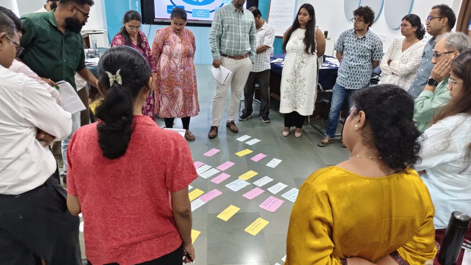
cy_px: 125
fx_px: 325
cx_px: 243
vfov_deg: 44.4
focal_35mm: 26
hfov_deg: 71.9
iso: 647
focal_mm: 5.56
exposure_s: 1/100
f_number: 1.88
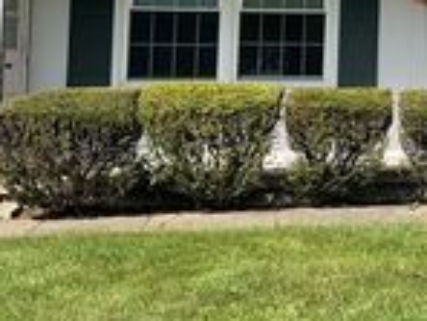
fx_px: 1209
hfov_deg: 17.9
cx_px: 643
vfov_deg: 14.7
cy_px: -45
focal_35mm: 98
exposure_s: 1/1342
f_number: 1.8
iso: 16
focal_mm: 3
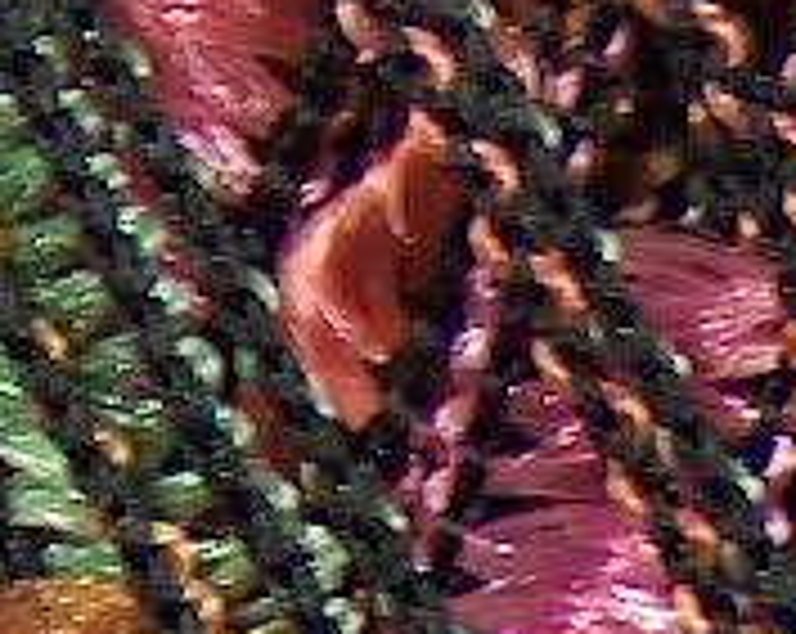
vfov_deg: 2.5
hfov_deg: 3.2
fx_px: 14159
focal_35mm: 602
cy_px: 1565
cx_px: 1111
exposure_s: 1/4.31
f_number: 2.9
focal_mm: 17.25
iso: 100
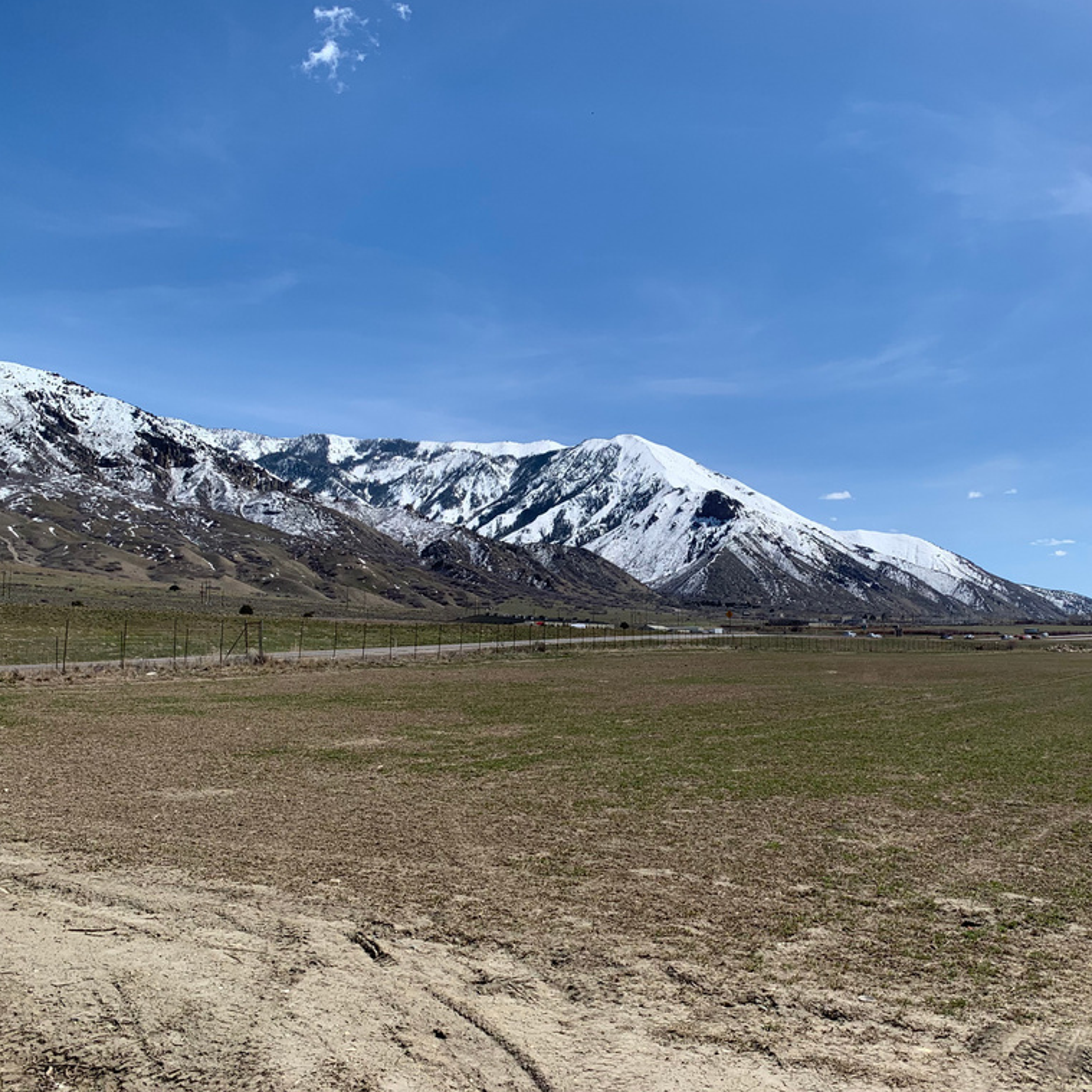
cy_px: 550
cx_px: 643
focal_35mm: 31
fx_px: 1106
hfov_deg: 52.3
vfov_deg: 52.5
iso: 25
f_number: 1.8
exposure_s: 1/4098
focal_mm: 4.25
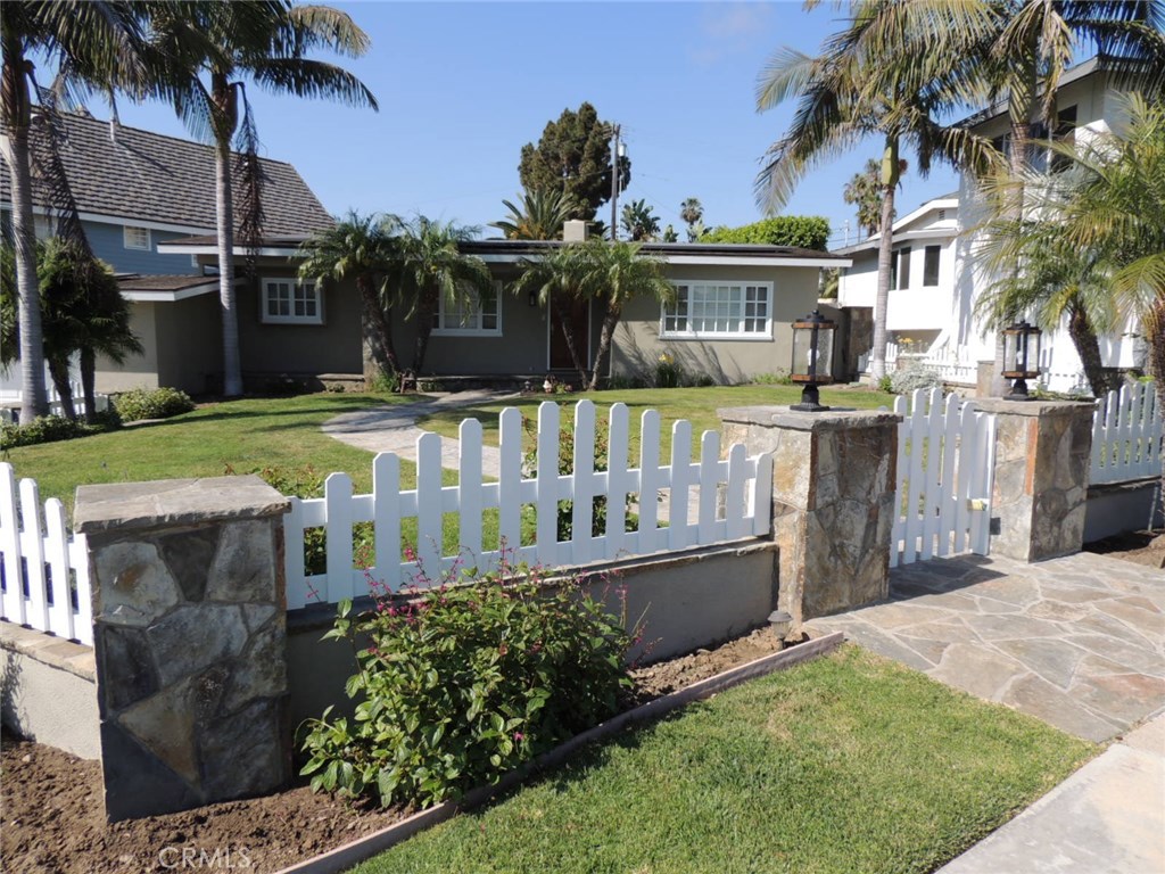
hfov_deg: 71.6
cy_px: 437
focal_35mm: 24
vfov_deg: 56.8
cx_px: 582
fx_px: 808
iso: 100
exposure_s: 1/1000
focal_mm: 4.3
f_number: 3
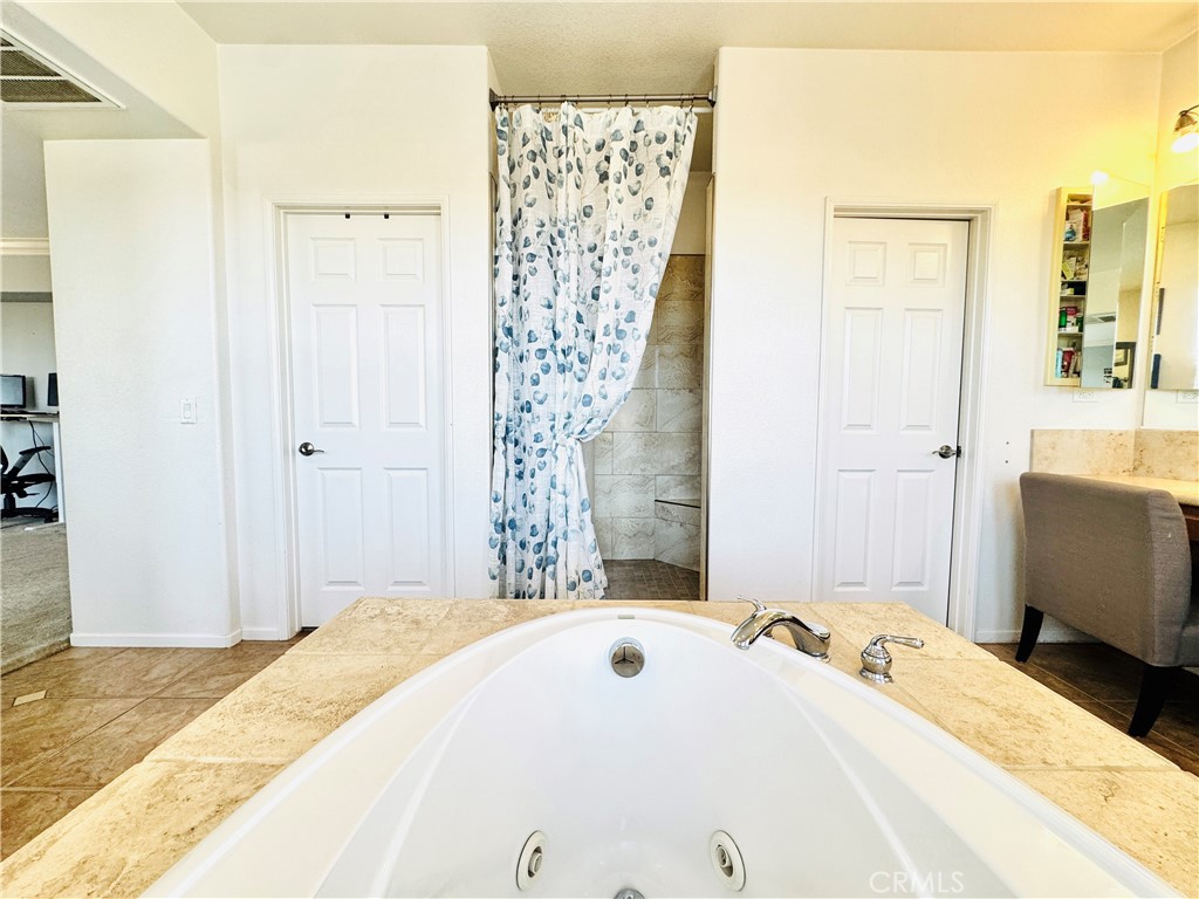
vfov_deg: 85.7
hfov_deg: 102.1
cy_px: 450
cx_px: 600
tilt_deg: -4.0
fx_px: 485
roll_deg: +0.1
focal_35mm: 14
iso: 160
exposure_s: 1/120
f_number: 2.2
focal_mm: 2.22
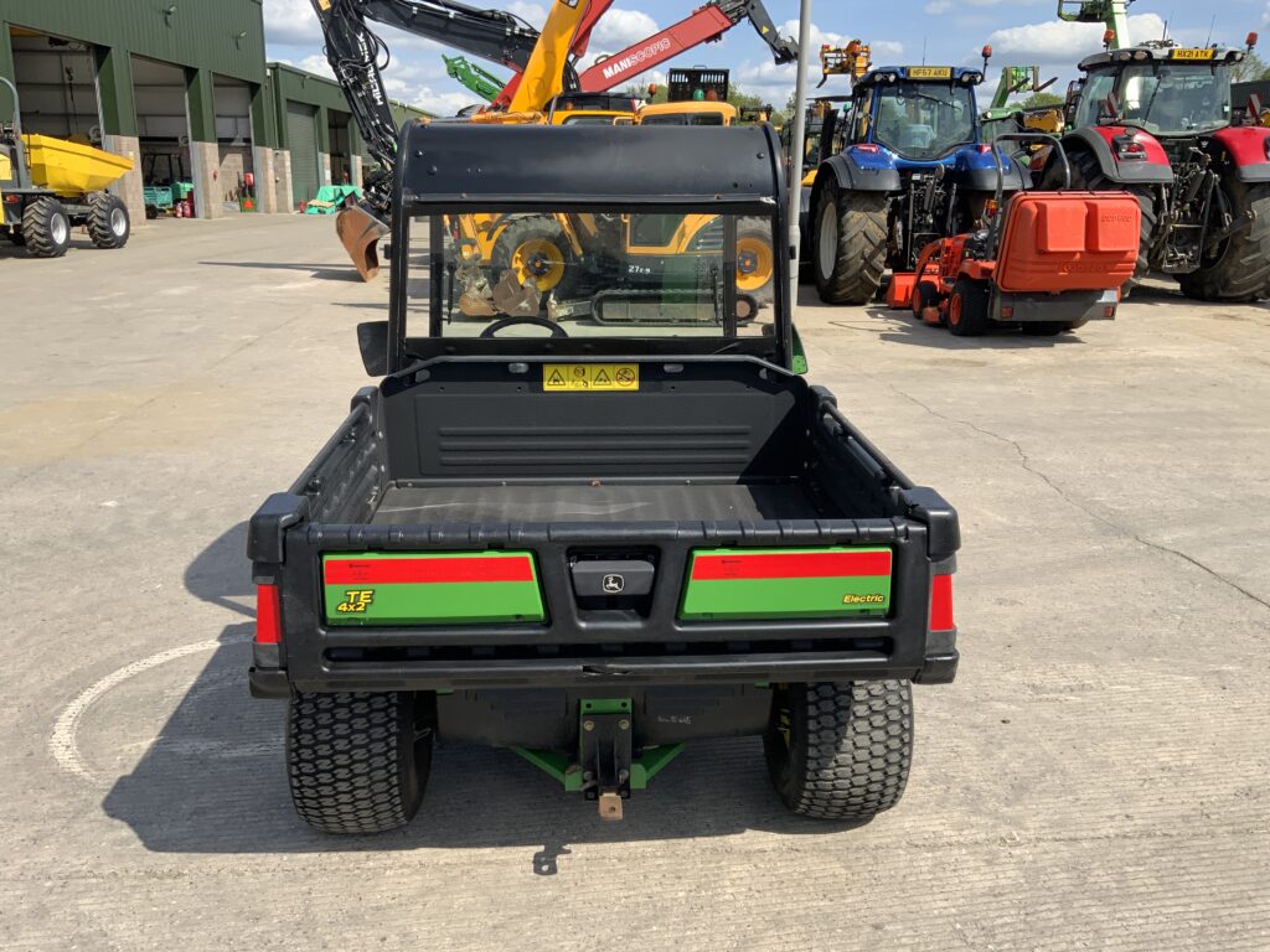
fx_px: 1064
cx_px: 635
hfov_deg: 61.7
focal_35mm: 29
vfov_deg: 48.2
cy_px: 476
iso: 16
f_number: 1.8
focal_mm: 3
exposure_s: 1/1451
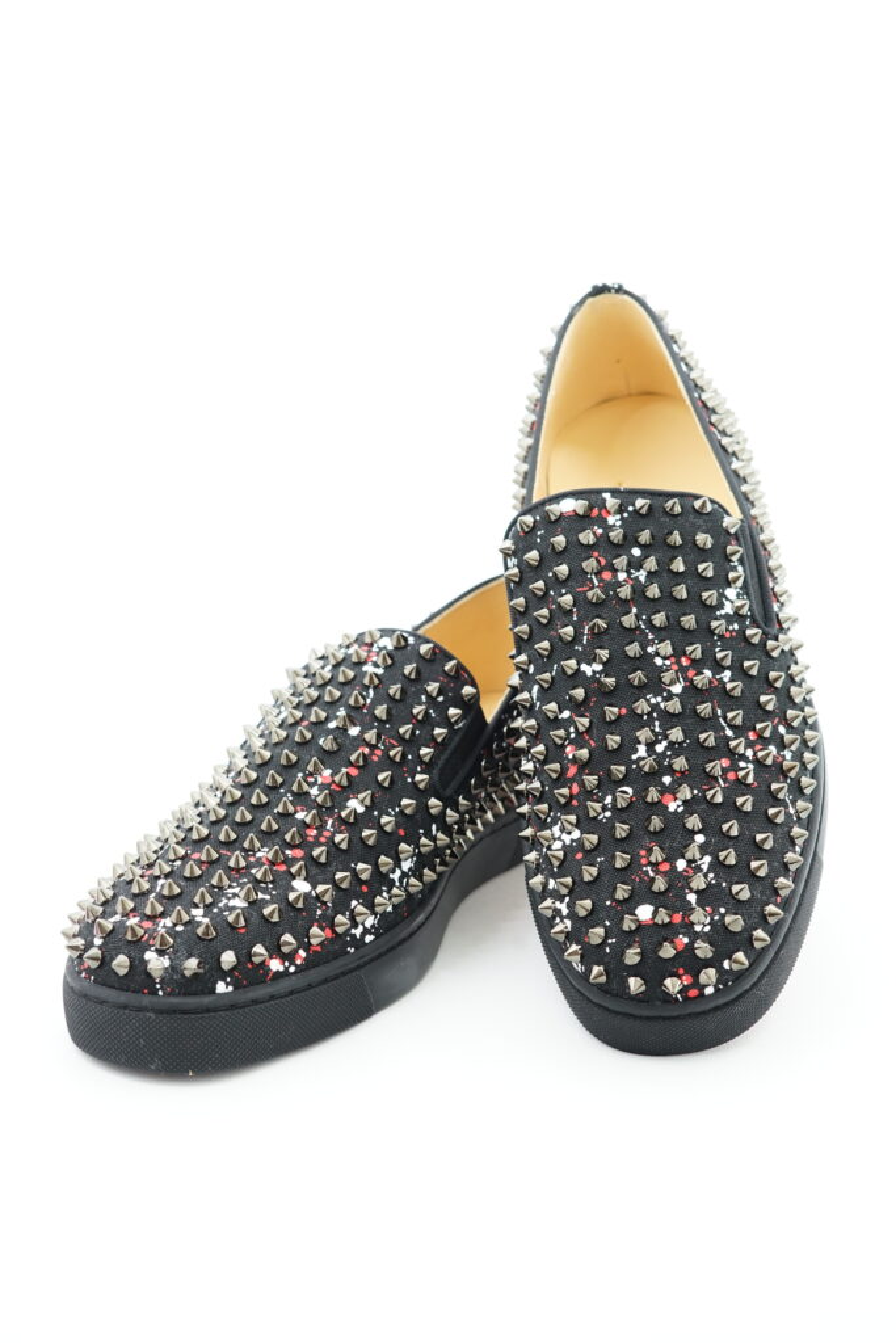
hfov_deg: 27.0
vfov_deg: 39.6
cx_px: 448
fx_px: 1866
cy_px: 672
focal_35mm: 50
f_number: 6.3
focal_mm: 50
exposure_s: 1/8
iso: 640
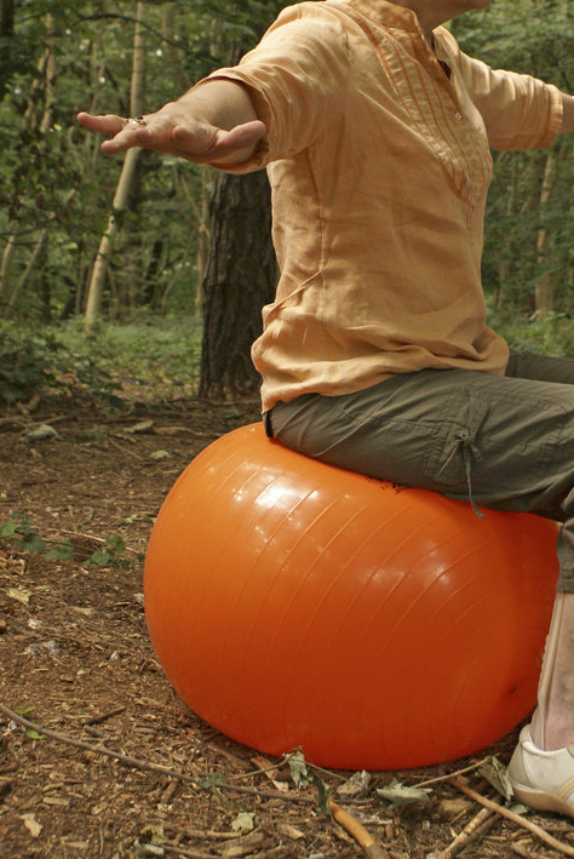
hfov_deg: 20.8
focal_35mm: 65
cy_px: 336
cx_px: 411
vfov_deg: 30.8
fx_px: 1551
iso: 400
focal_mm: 30
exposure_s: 1/60
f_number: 5.6
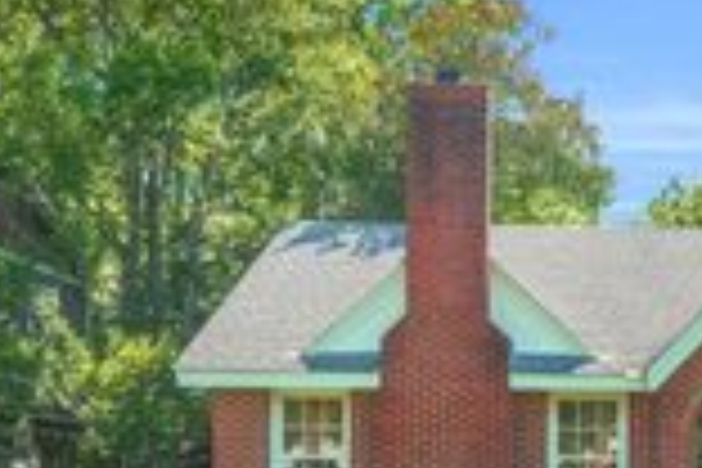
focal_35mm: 48
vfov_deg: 25.8
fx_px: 936
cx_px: 626
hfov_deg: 38.4
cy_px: 522
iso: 320
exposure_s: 1/100
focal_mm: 10
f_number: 14
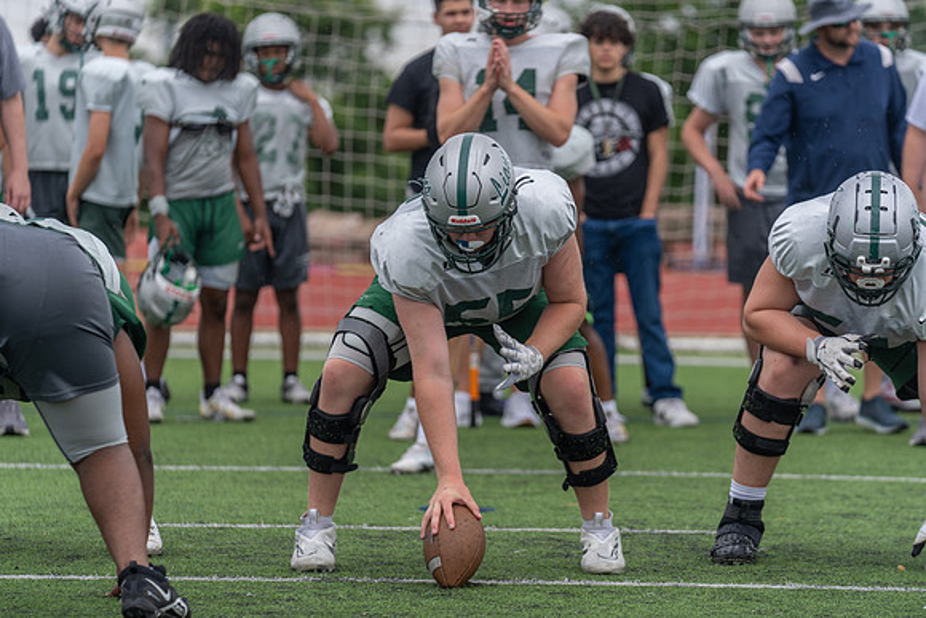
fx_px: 5145
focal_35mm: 200
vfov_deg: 6.9
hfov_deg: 10.3
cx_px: 463
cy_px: 309
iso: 200
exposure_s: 1/1250
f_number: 3.5
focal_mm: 200
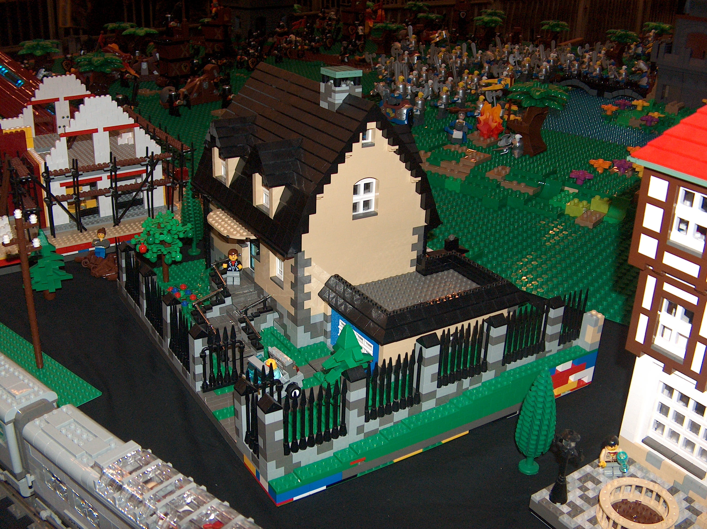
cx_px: 354
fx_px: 755
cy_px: 264
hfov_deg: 50.2
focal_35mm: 37
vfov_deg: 38.6
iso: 100
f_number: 2.8
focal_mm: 7.6
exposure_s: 1/60
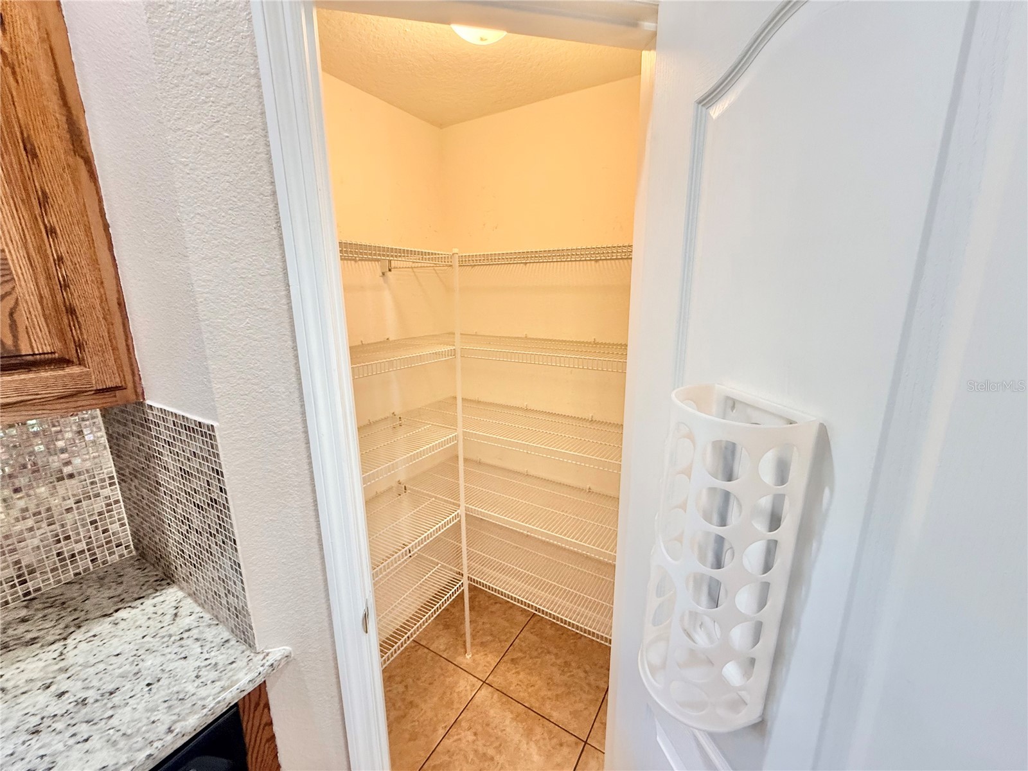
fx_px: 416
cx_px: 514
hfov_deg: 102.1
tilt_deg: -12.8
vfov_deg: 85.7
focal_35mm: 14
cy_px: 386
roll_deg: +0.4
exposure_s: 1/120
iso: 250
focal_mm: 2.22
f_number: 2.2
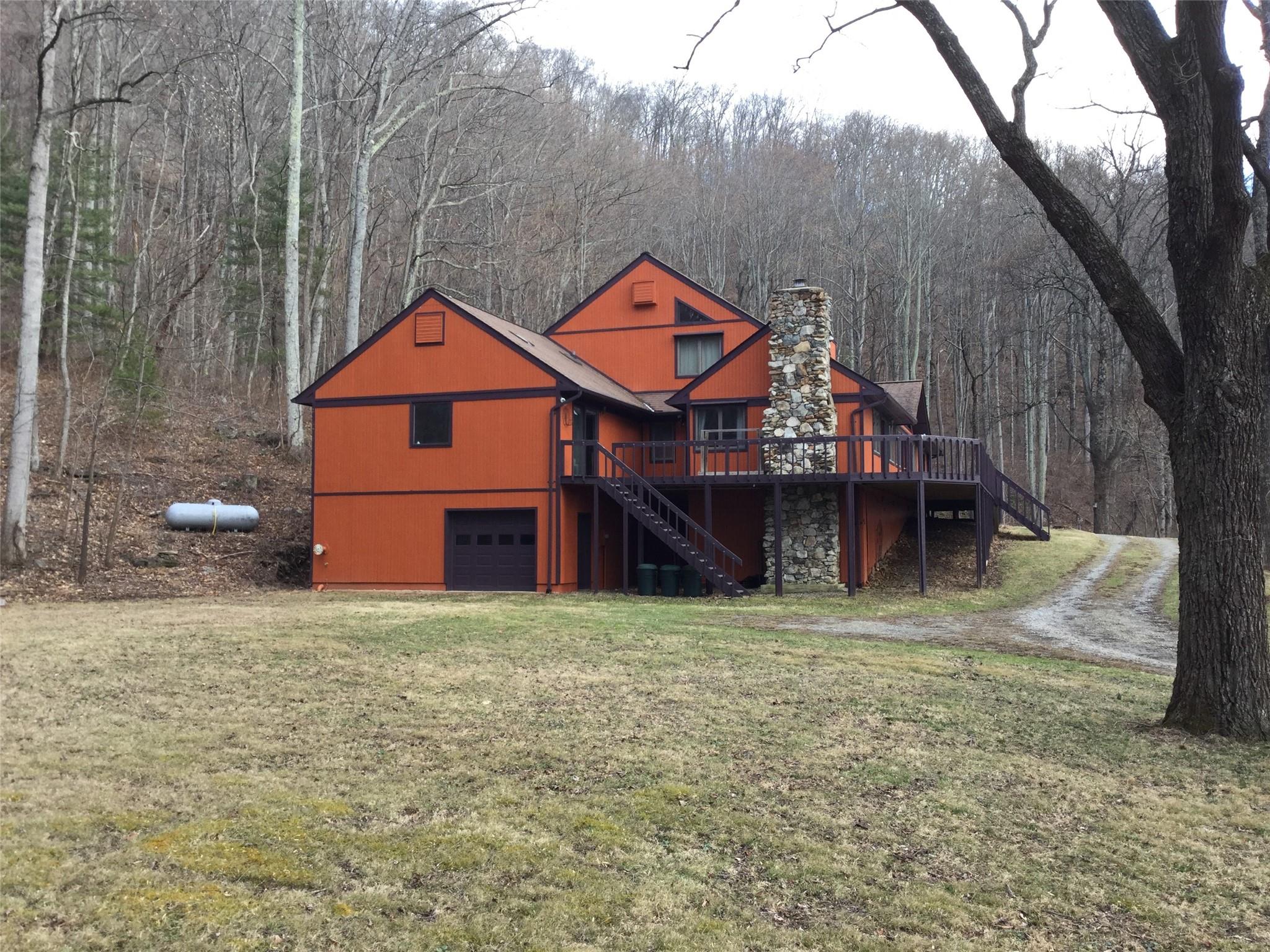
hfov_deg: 58.4
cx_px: 635
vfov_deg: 45.4
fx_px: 1137
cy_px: 476
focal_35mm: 31
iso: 25
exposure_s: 1/120
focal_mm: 3.3
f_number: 2.4
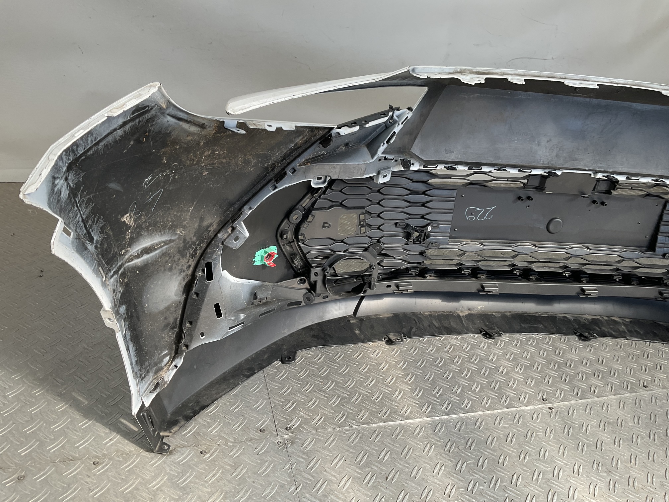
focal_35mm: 29
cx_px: 334
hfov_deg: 61.7
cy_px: 251
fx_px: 560
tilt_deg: -27.5
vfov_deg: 48.2
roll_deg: -11.4
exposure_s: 1/300
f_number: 1.8
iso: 16
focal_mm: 3
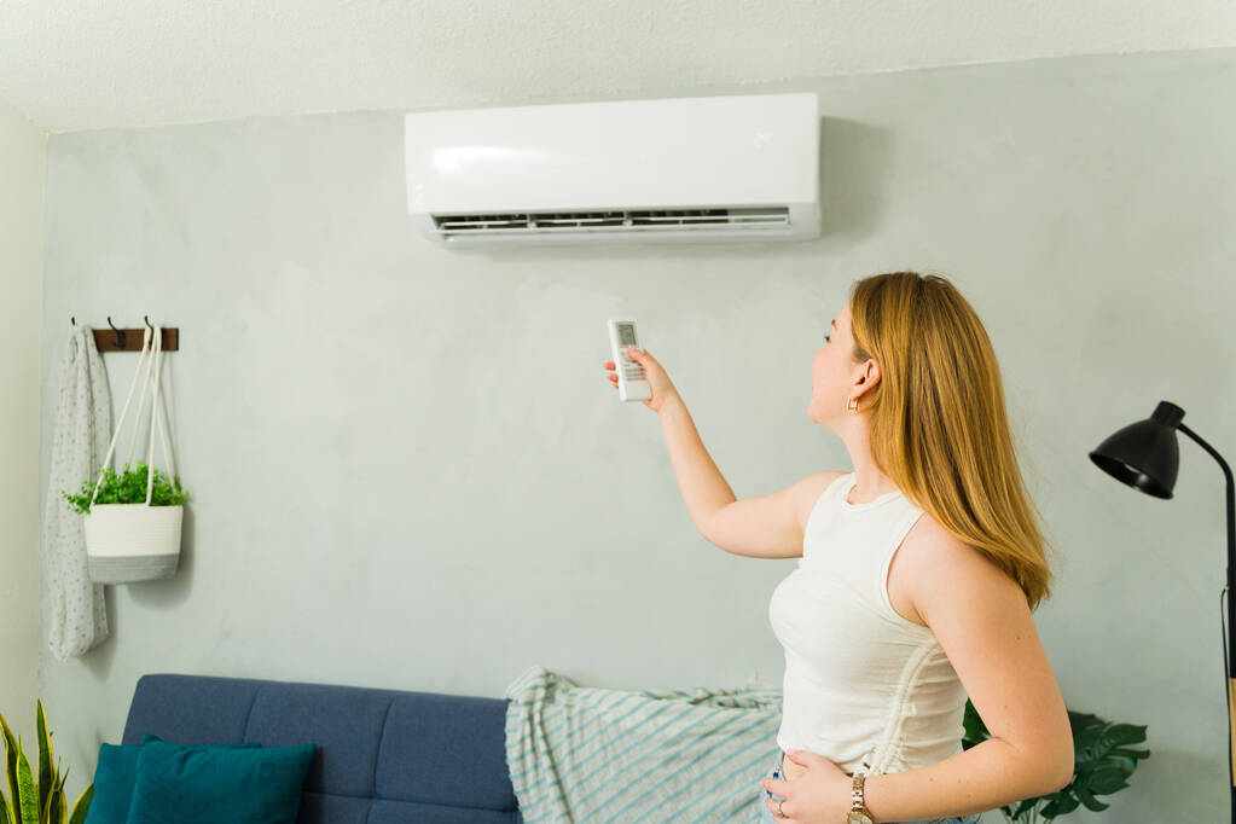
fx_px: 1030
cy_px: 412
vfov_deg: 43.6
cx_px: 618
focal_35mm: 30
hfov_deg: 61.9
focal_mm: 30
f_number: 2.8
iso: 1000
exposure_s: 1/160
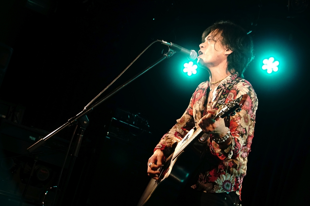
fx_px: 710
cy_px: 103
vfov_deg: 16.6
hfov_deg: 24.6
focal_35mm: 82
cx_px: 155
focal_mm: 55
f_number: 5.6
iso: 3200
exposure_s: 1/100
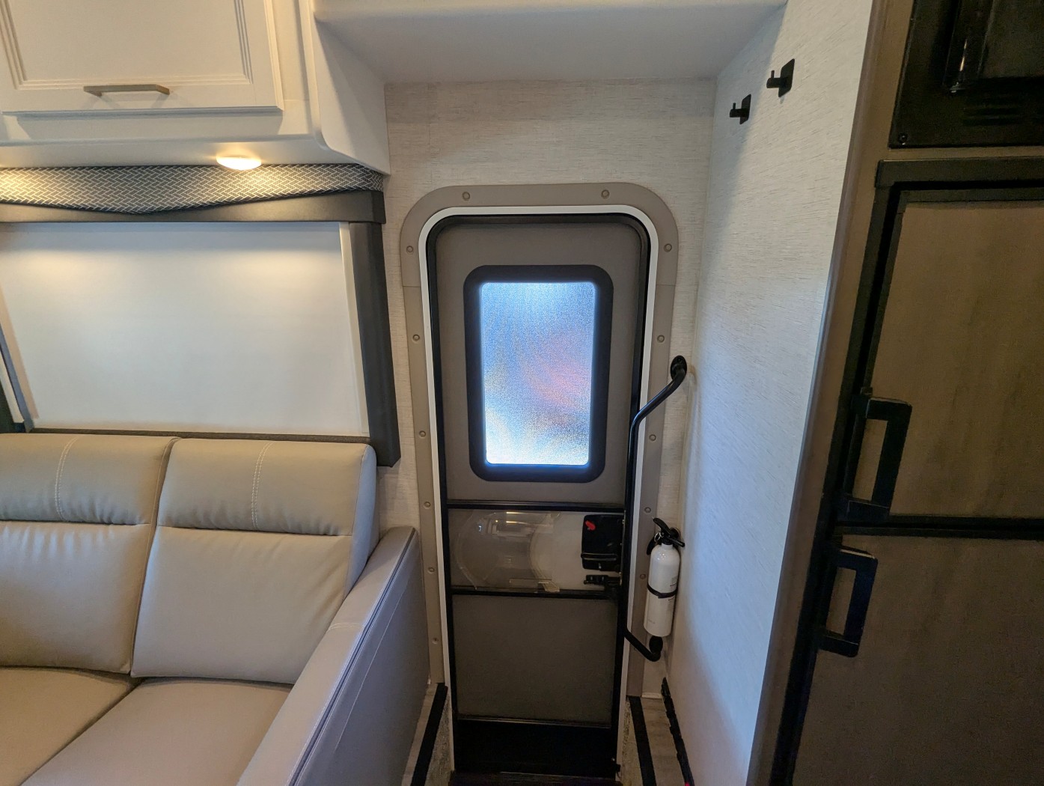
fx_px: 483
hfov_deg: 94.4
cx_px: 522
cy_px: 393
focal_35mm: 16
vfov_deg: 78.2
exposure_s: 1/173
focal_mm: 2.35
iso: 116
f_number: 2.2
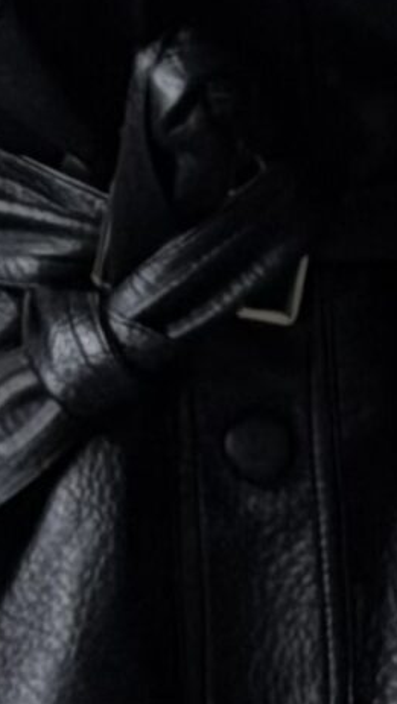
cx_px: 41
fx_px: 5400
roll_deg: +0.8
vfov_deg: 7.3
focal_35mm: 289
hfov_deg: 4.2
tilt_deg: -6.8
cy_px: -325
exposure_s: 1/50
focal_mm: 6.76
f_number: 1.78
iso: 50
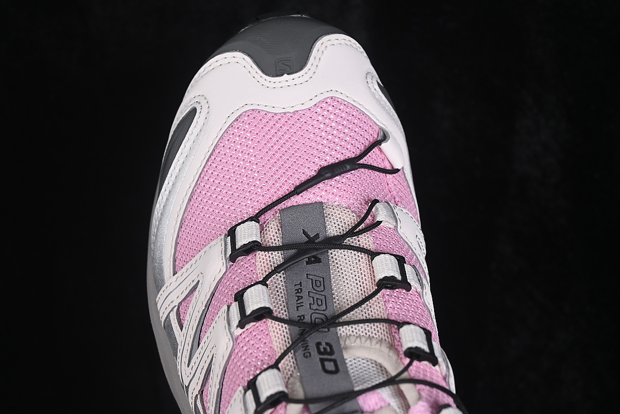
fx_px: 1292
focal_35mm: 75
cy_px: 207
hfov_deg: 27.0
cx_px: 310
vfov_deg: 18.2
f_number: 7.1
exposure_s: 1/80
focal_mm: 50
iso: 160
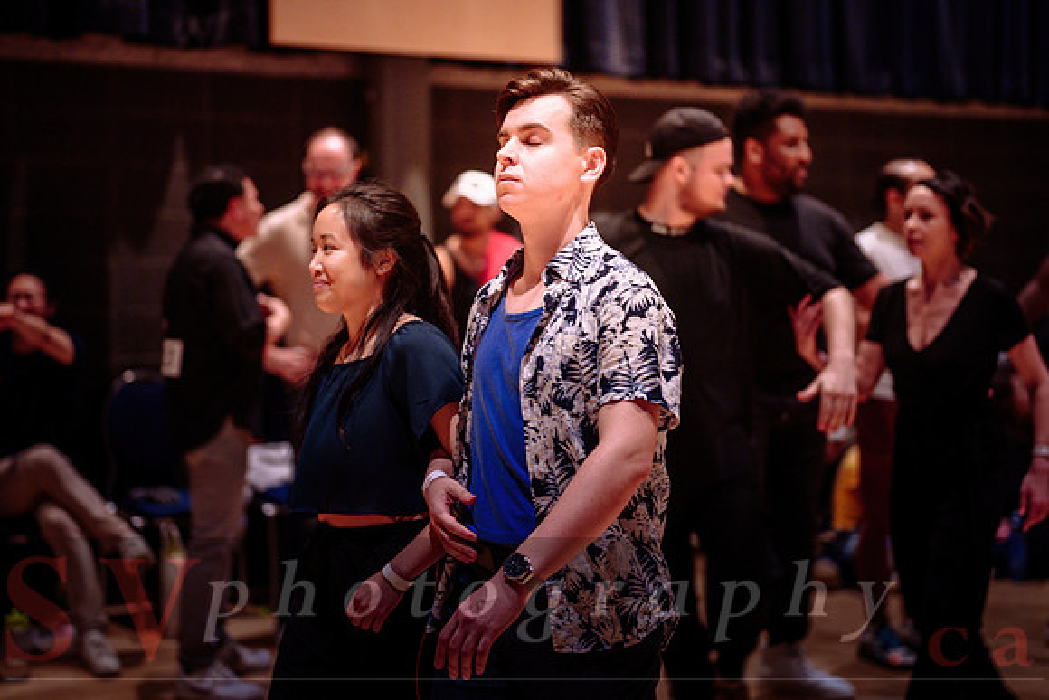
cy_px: 296
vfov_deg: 23.5
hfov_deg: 34.6
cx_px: 509
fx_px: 1684
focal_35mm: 58
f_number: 1.2
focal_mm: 50
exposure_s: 1/200
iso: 1600
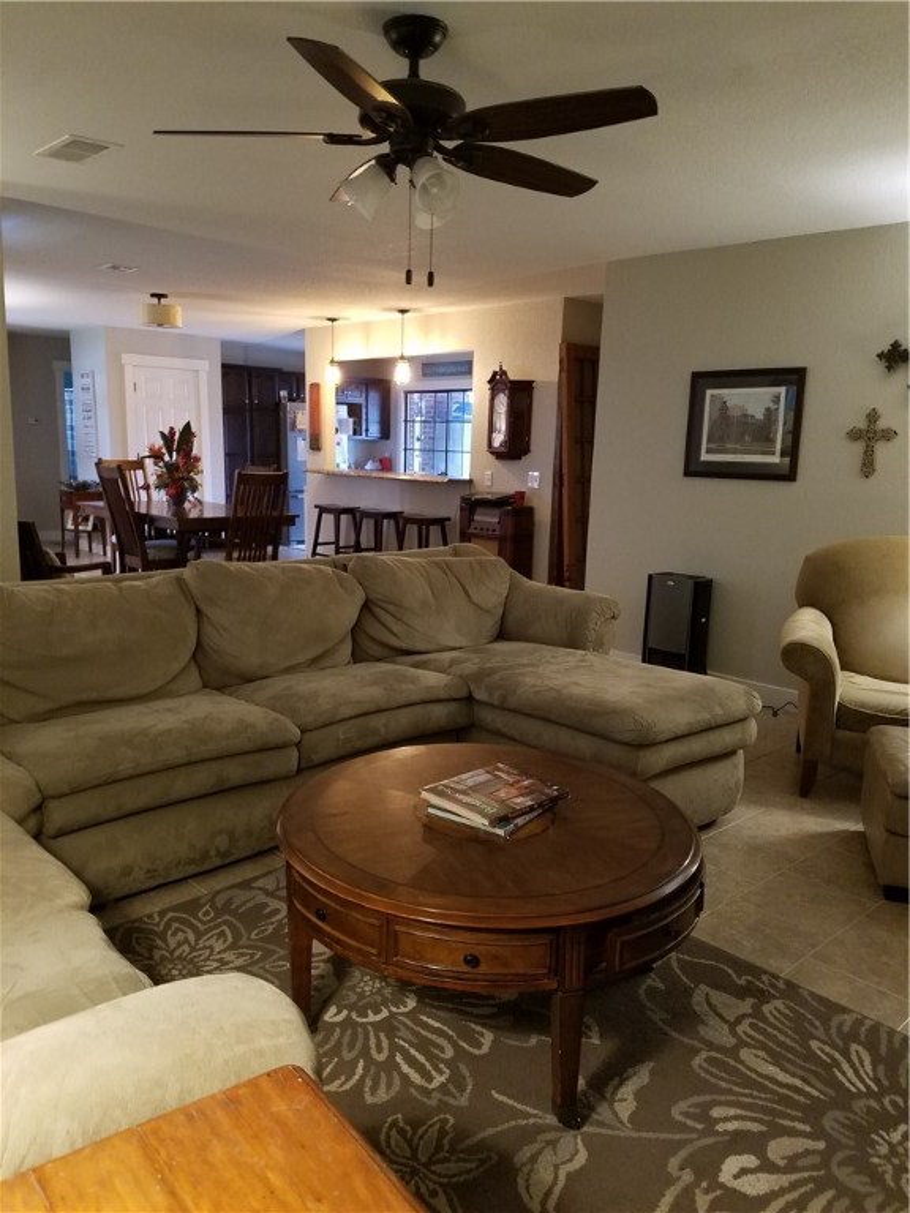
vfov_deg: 67.3
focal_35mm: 26
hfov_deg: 53.1
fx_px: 911
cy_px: 606
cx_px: 455
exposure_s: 1/10
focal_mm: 4.2
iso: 200
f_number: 1.7
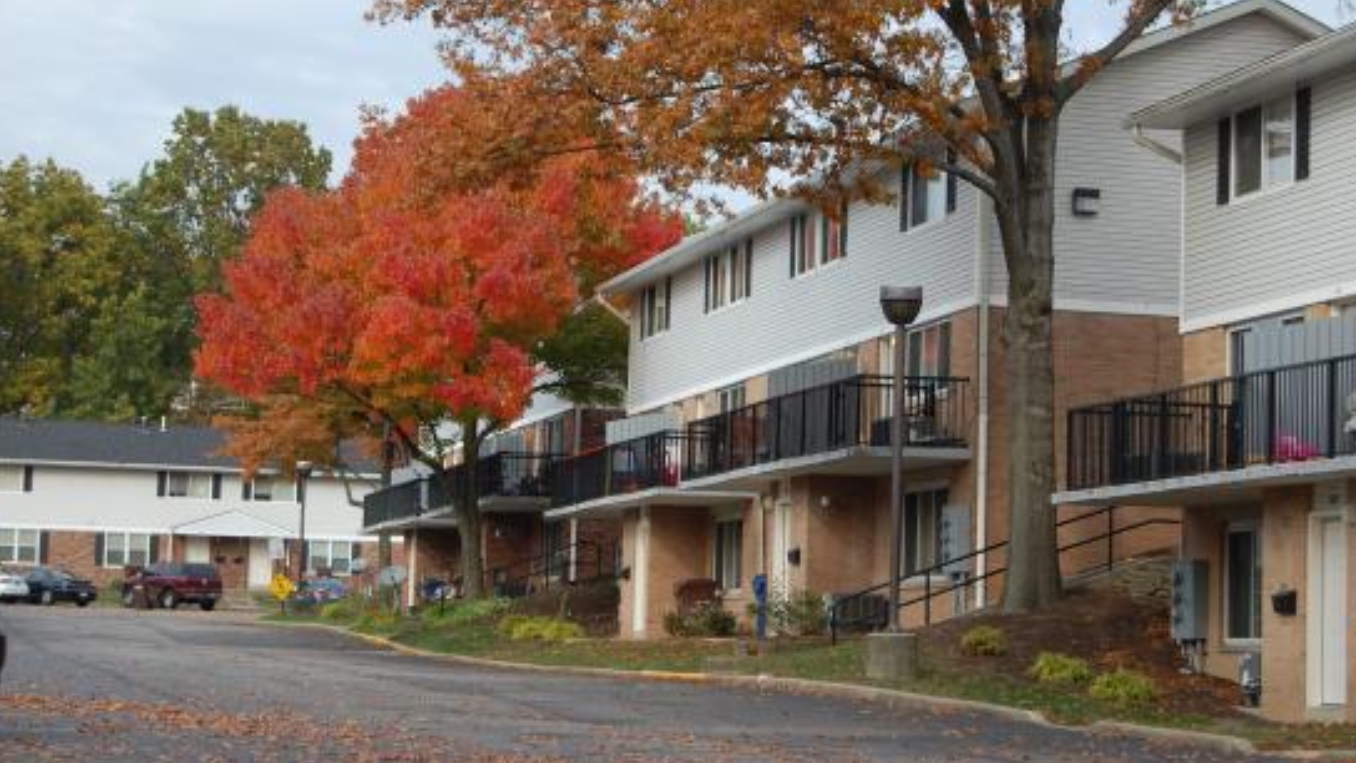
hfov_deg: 23.7
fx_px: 3236
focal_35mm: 90
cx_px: 723
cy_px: 314
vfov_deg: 13.4
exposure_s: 1/200
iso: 200
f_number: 7.1
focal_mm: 52
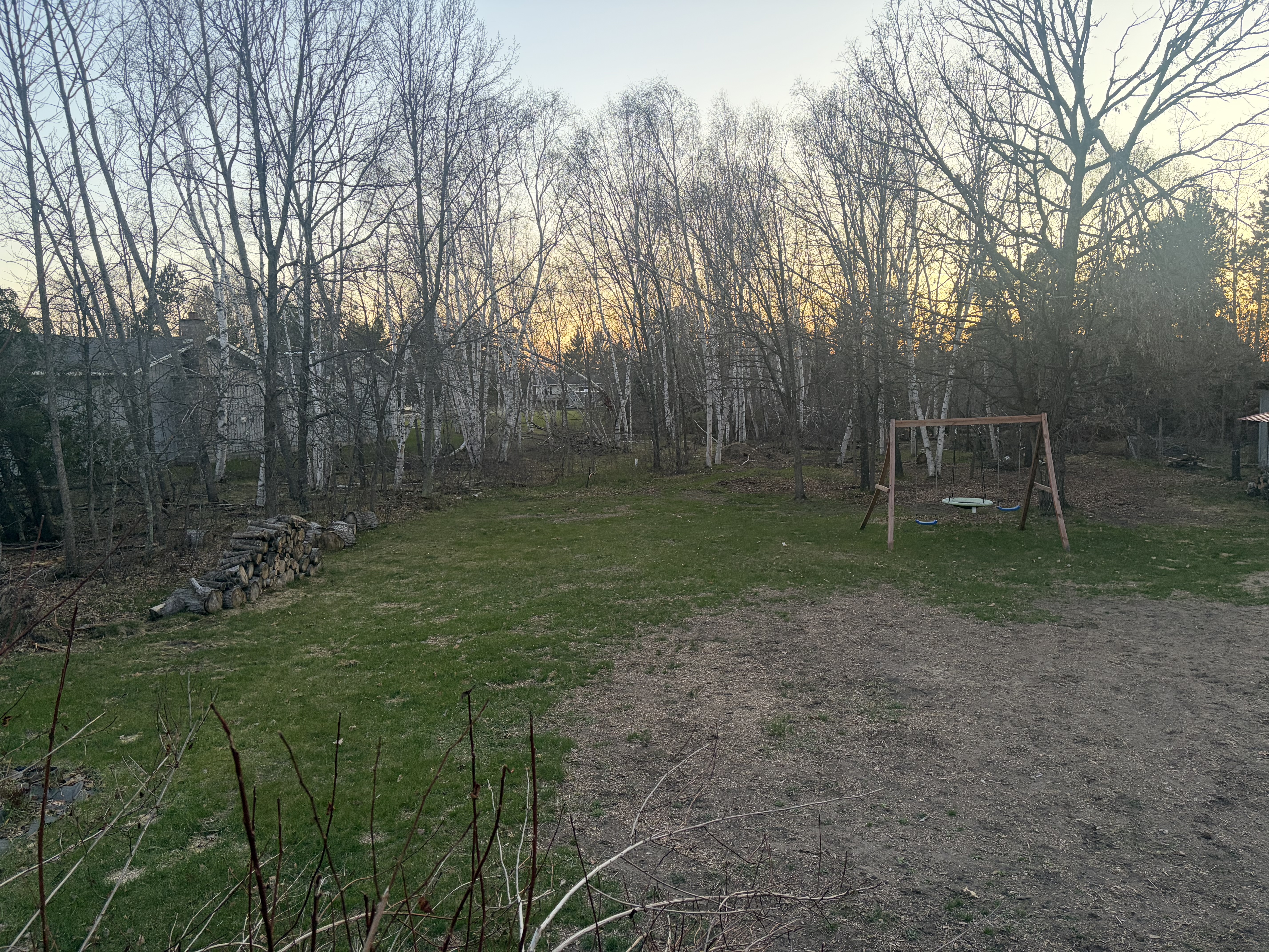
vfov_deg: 53.1
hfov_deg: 67.3
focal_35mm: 26
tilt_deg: -4.9
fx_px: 953
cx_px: 634
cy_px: 476
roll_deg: +1.8
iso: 160
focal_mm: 5.96
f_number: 1.6
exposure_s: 1/60
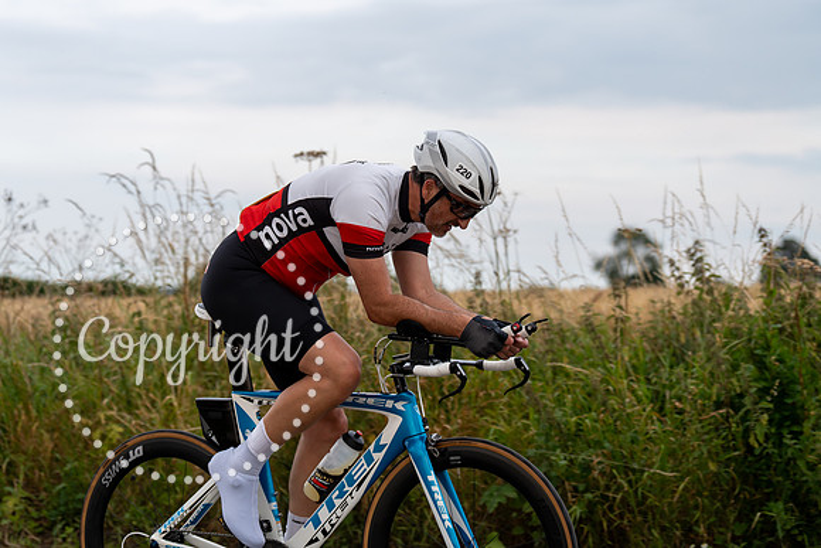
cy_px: 274
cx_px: 410
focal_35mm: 79
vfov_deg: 17.3
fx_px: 1802
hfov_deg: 25.7
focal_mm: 79
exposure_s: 1/1000
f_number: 3.2
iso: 320
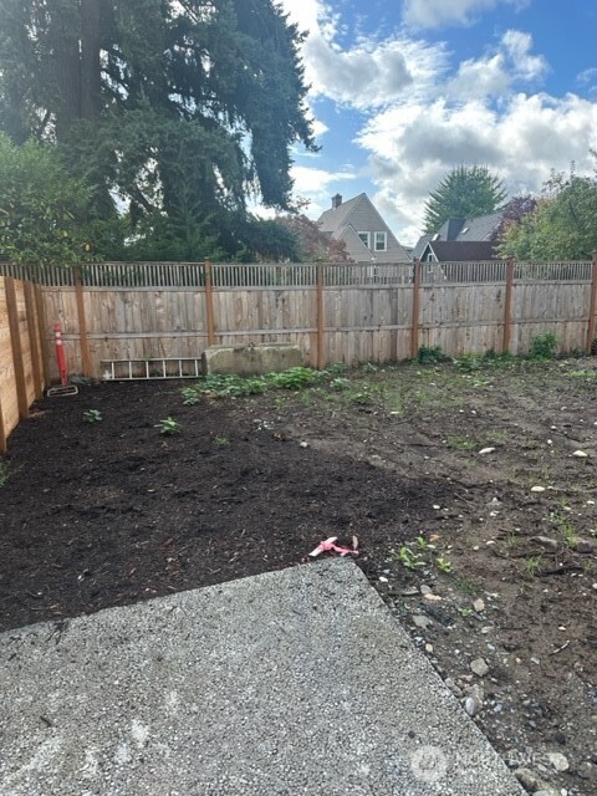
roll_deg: +0.4
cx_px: 298
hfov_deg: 56.8
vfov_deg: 71.6
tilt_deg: -8.4
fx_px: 552
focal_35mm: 24
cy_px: 398
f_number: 1.78
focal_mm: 6.86
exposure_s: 1/1072
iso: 80
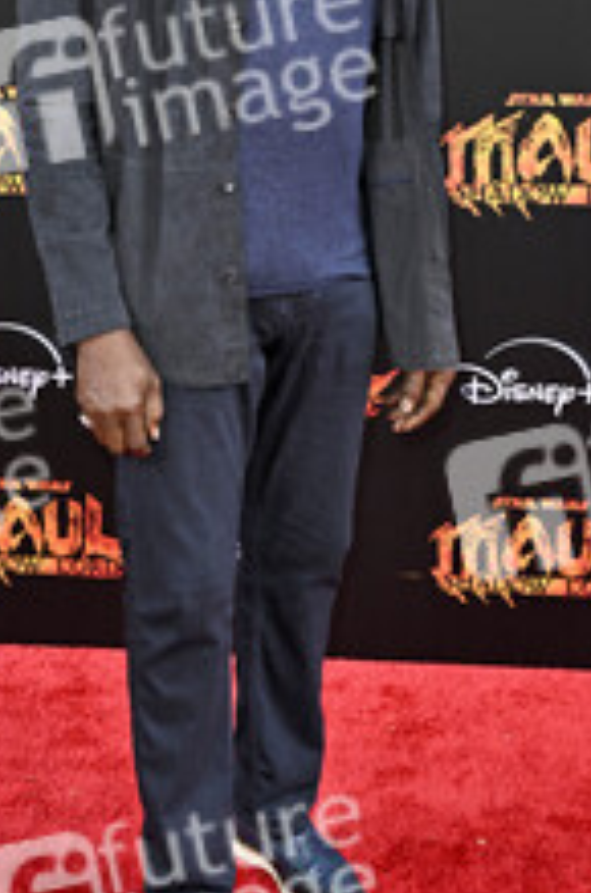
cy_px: 281
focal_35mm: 64
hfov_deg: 21.1
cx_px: 285
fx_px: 1583
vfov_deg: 31.2
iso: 1000
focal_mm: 35
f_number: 6.3
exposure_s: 1/320
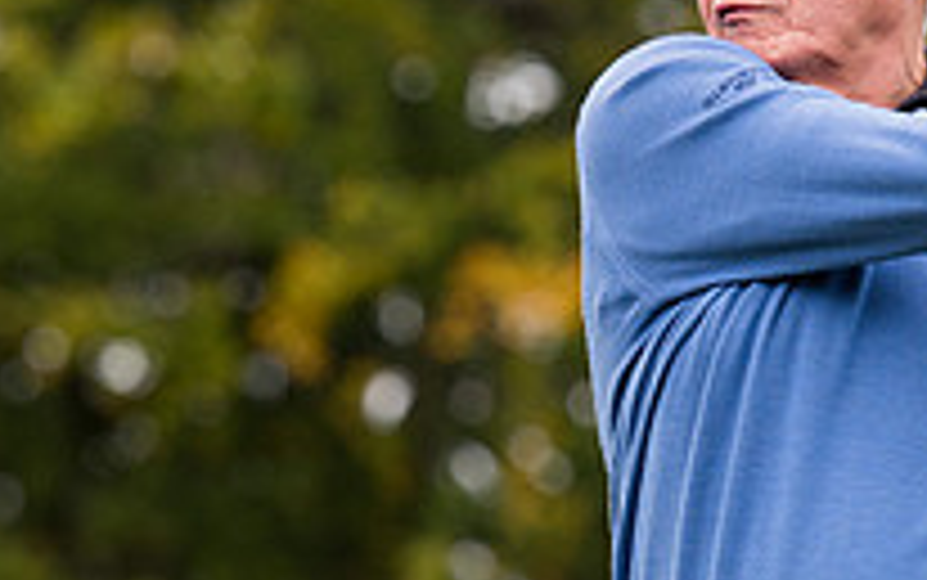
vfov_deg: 2.8
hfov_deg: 4.4
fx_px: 11956
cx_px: 536
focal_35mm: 473
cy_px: 335
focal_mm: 165
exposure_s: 1/1000
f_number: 4
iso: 400
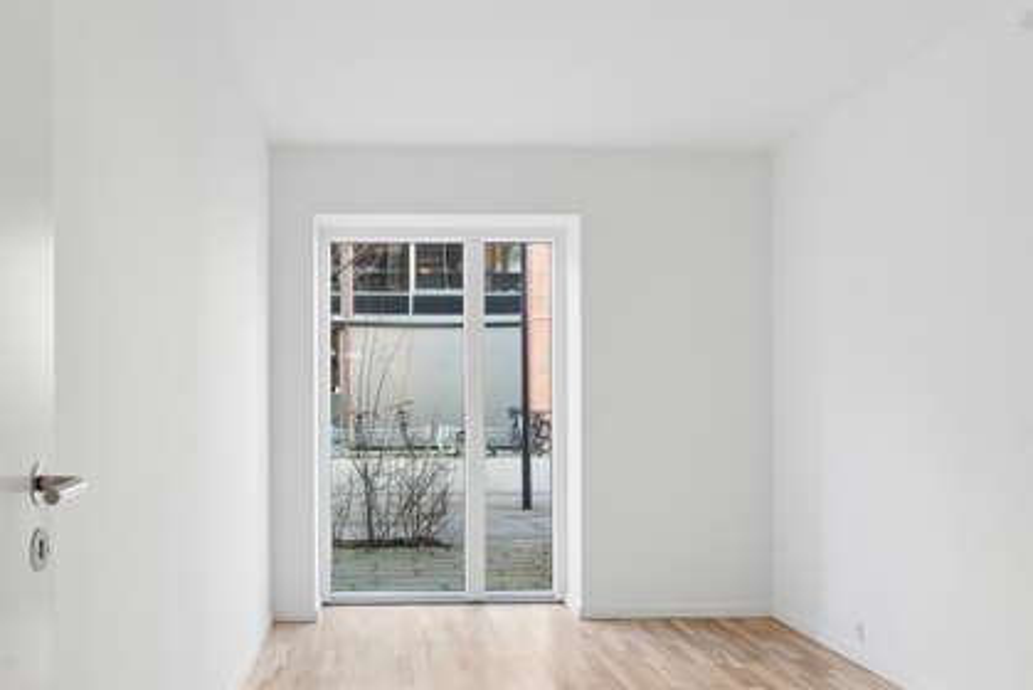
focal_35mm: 29
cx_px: 516
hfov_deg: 63.2
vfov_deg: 44.7
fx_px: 840
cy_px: 345
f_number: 8
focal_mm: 19.5
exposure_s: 1/5
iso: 200
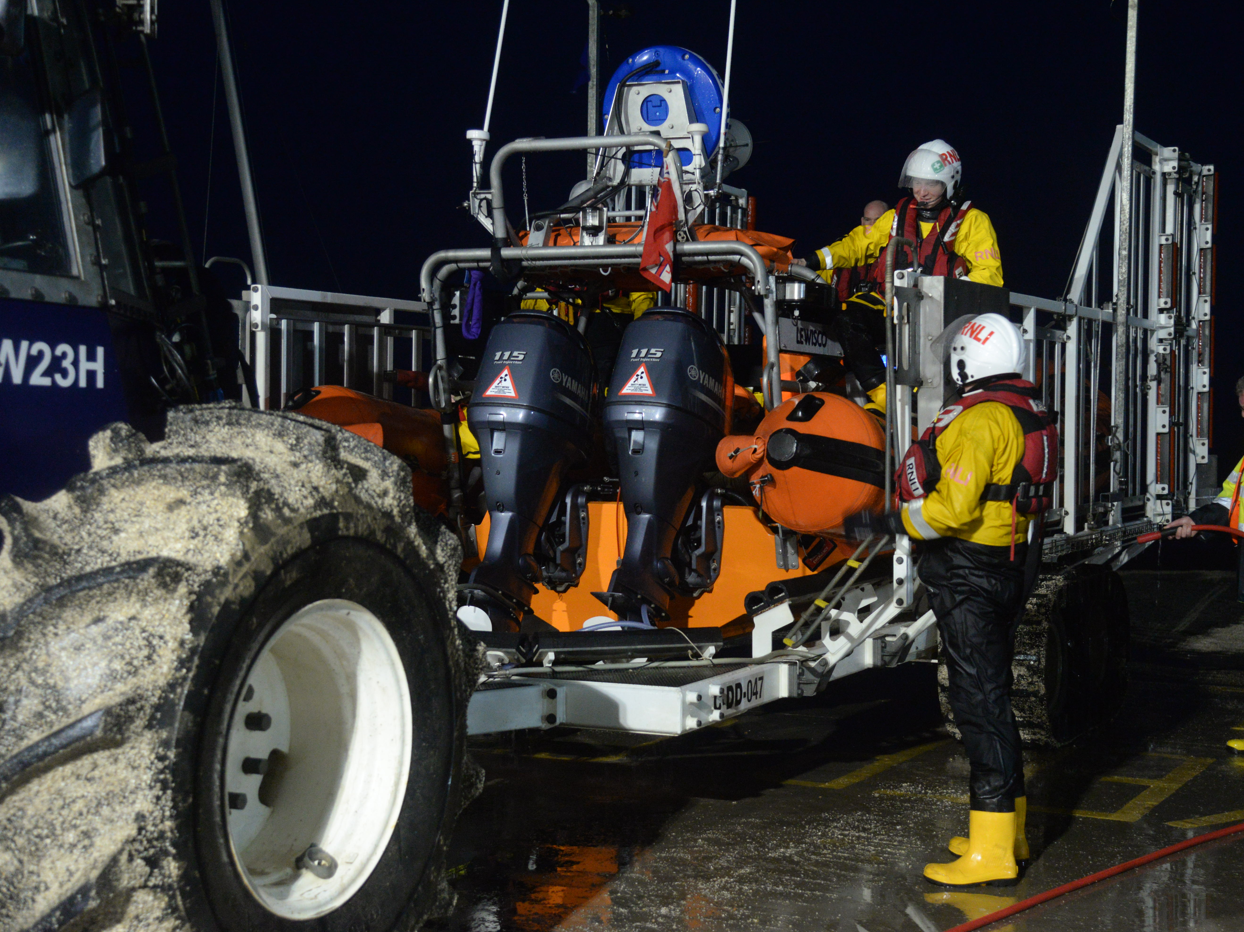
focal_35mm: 55
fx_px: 1976
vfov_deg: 26.6
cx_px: 684
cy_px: 462
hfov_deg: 34.9
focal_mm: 50
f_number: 4
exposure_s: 1/50
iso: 4000
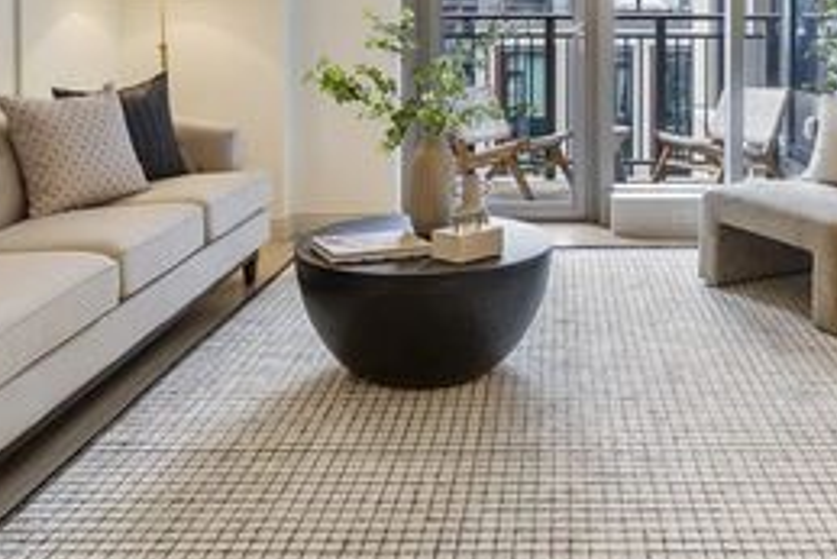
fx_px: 861
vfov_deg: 34.0
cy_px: 57
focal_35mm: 37
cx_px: 569
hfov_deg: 50.8
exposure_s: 1/10
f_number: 7.1
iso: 320
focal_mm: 15
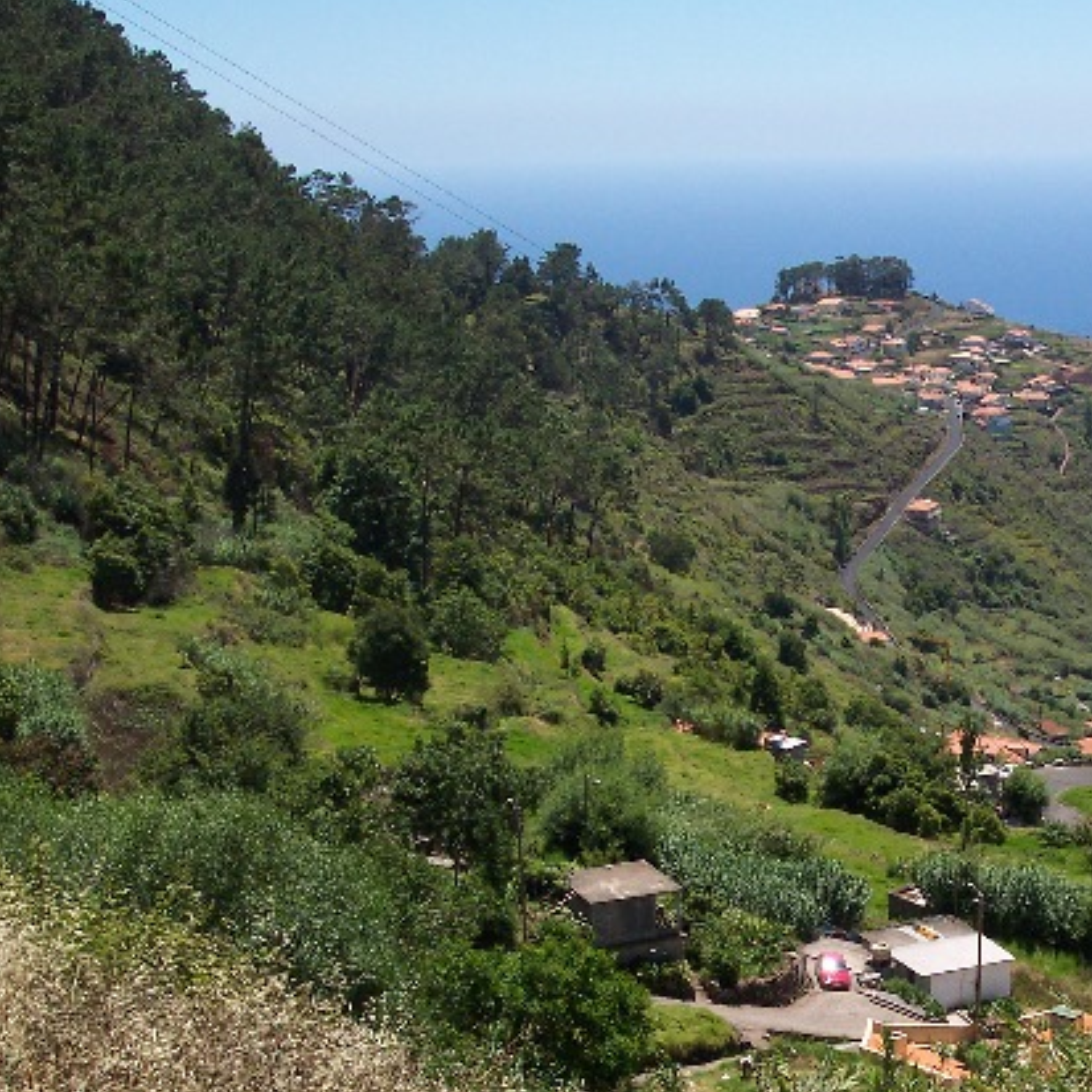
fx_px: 2320
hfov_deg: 25.8
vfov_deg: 26.4
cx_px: 952
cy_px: 664
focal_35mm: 65
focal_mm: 8
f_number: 4.8
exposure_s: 1/700
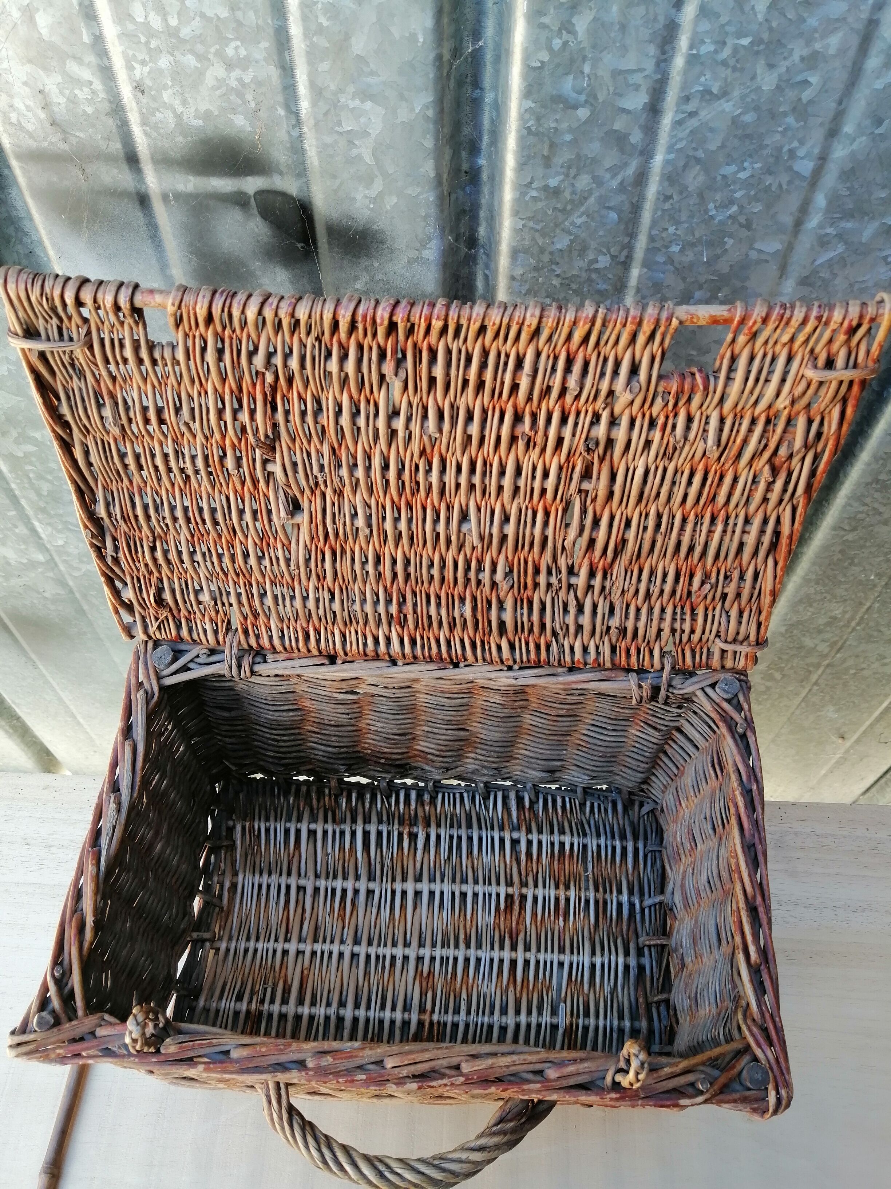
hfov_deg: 53.1
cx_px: 446
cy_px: 594
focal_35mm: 26
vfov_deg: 67.3
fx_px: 892
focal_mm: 3.96
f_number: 1.8
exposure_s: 1/50
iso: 50
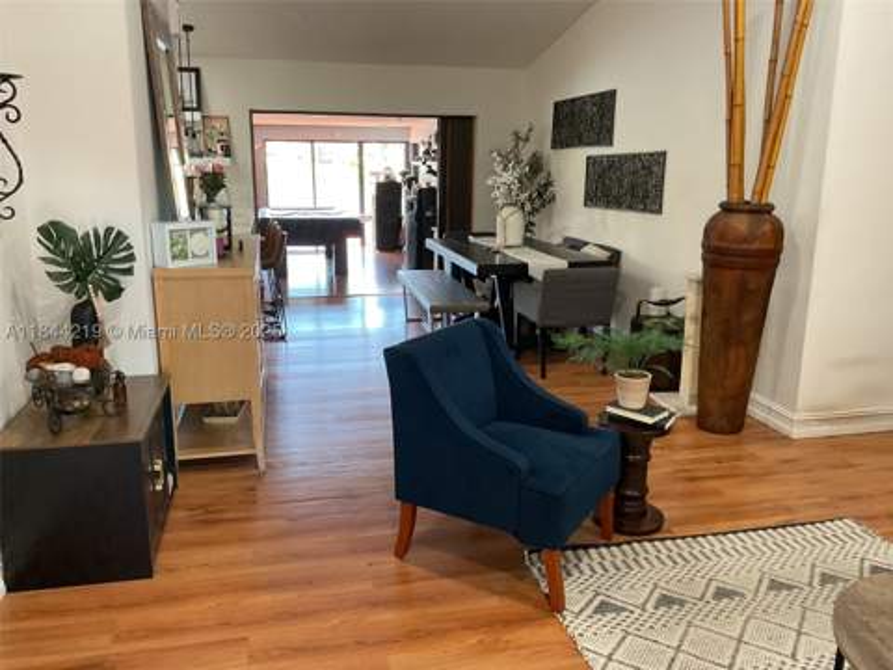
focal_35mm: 29
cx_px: 446
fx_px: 748
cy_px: 335
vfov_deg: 48.2
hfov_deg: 61.7
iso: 160
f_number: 1.8
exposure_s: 1/60
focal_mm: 3
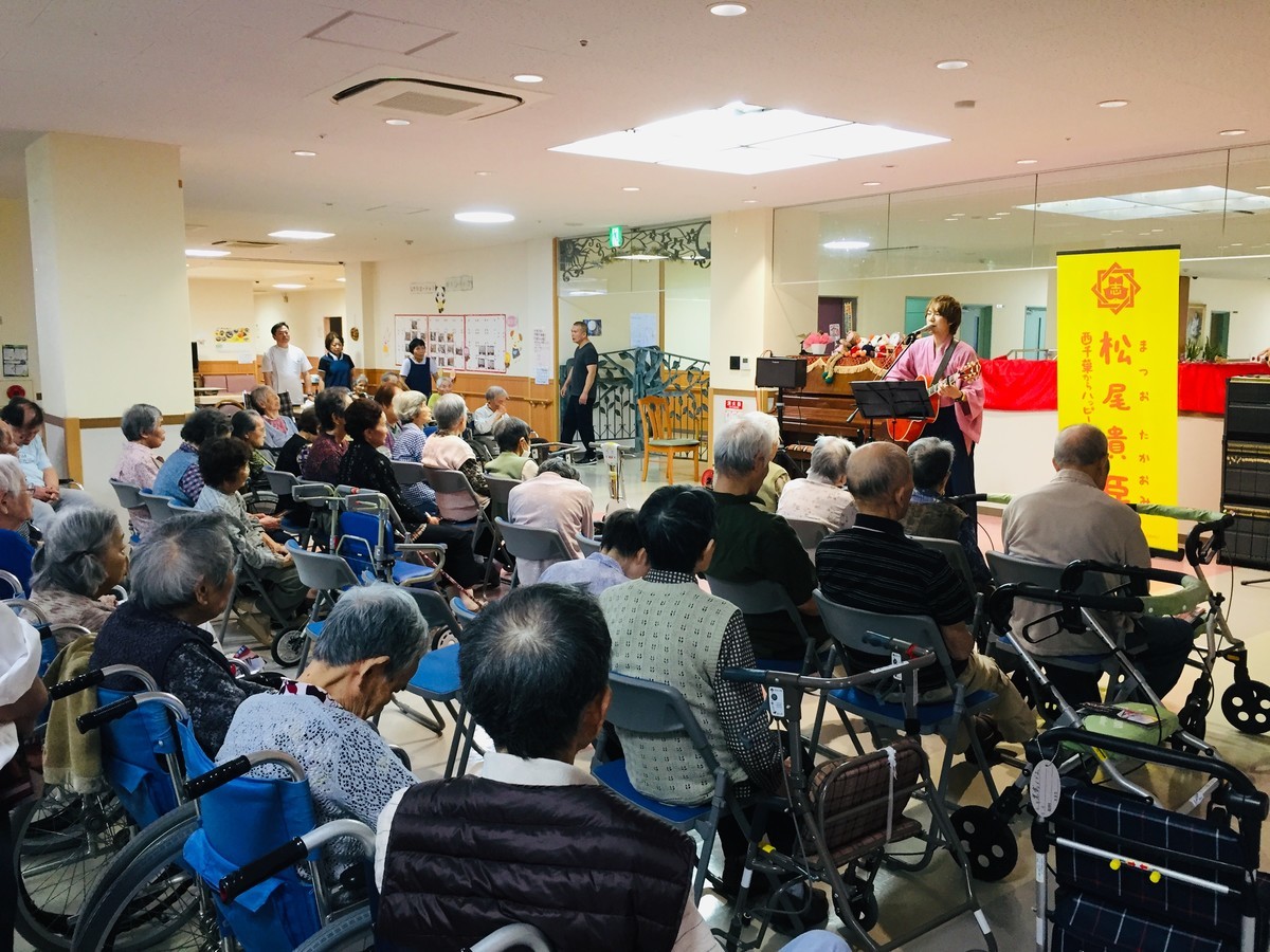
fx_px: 1064
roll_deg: -0.3
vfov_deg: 48.2
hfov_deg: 61.7
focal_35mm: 29
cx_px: 635
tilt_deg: -5.9
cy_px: 476
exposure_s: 1/33
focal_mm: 4.15
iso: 80
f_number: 2.2
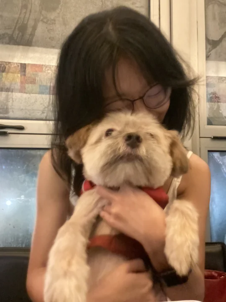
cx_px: 113
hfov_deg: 46.8
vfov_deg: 60.0
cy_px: 151
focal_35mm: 30
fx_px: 261
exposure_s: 1/17
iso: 2000
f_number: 2.2
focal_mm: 2.71
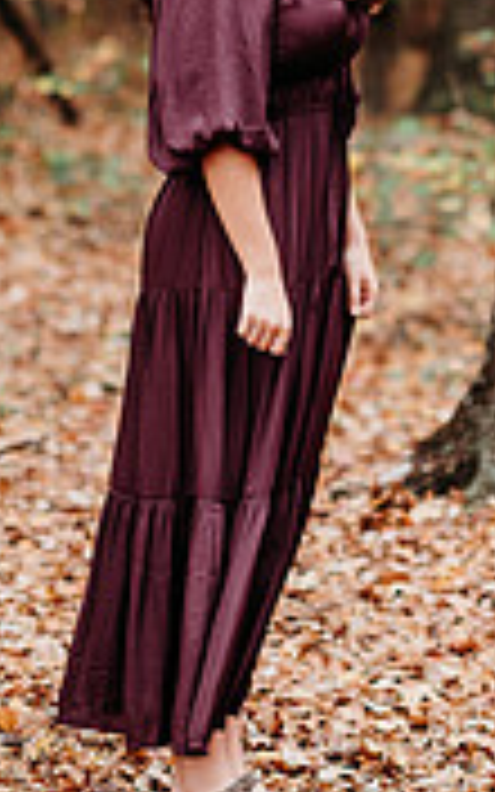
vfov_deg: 9.4
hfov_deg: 5.9
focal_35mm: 222
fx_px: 4792
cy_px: -32
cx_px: 248
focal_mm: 85
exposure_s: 1/500
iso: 250
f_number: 2.2
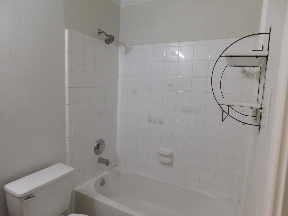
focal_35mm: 23
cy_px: 108
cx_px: 144
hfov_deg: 73.9
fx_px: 191
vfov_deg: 58.9
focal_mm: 4
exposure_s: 1/30
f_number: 3
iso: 200
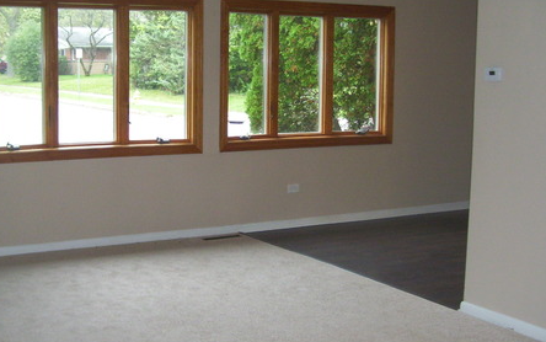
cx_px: 181
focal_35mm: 55
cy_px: 154
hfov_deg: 36.5
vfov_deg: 23.6
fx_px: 819
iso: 200
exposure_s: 1/60
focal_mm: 6
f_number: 2.7
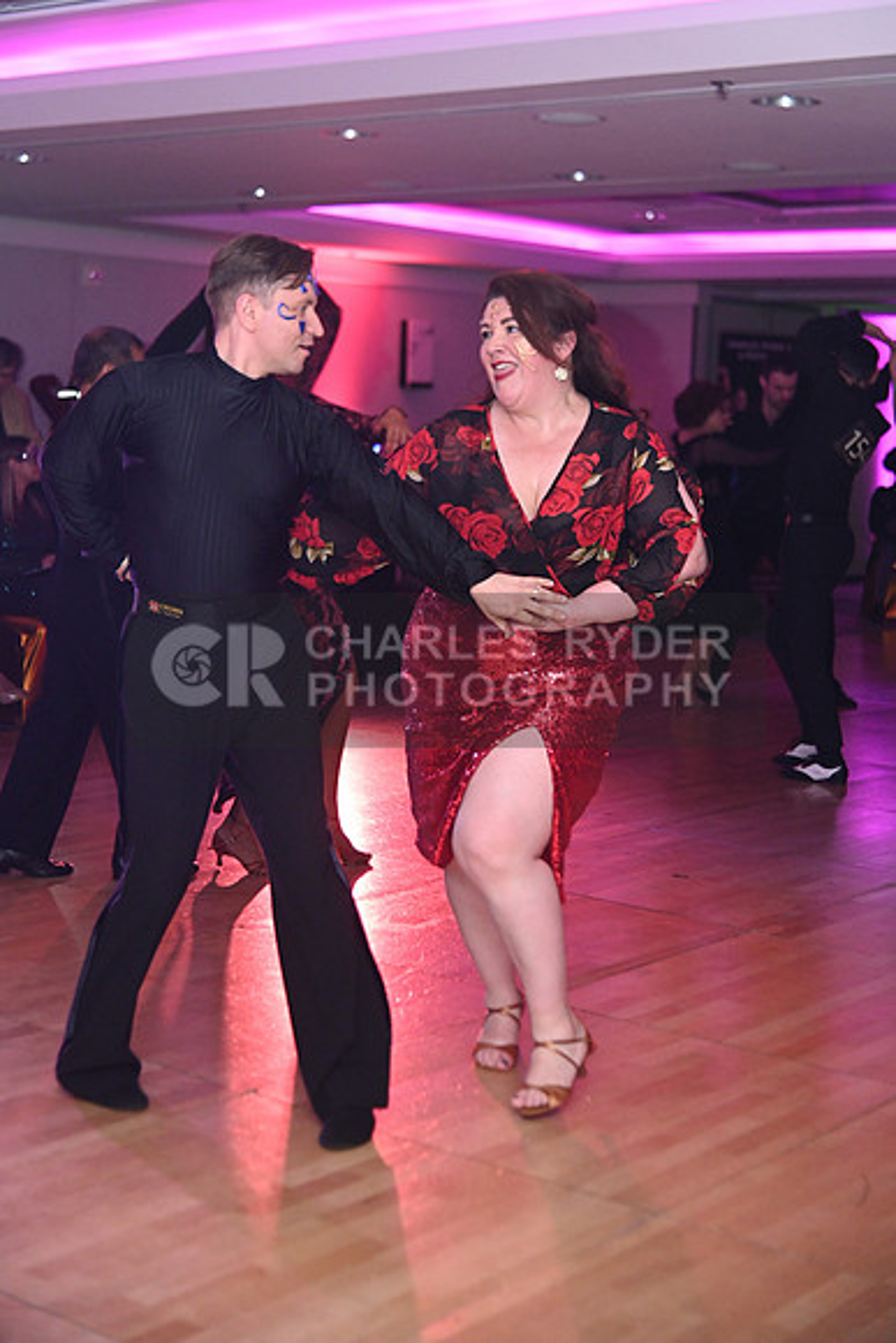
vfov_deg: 36.2
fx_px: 2052
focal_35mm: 55
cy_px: 672
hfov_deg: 24.6
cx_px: 448
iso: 3200
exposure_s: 1/200
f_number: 5
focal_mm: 55
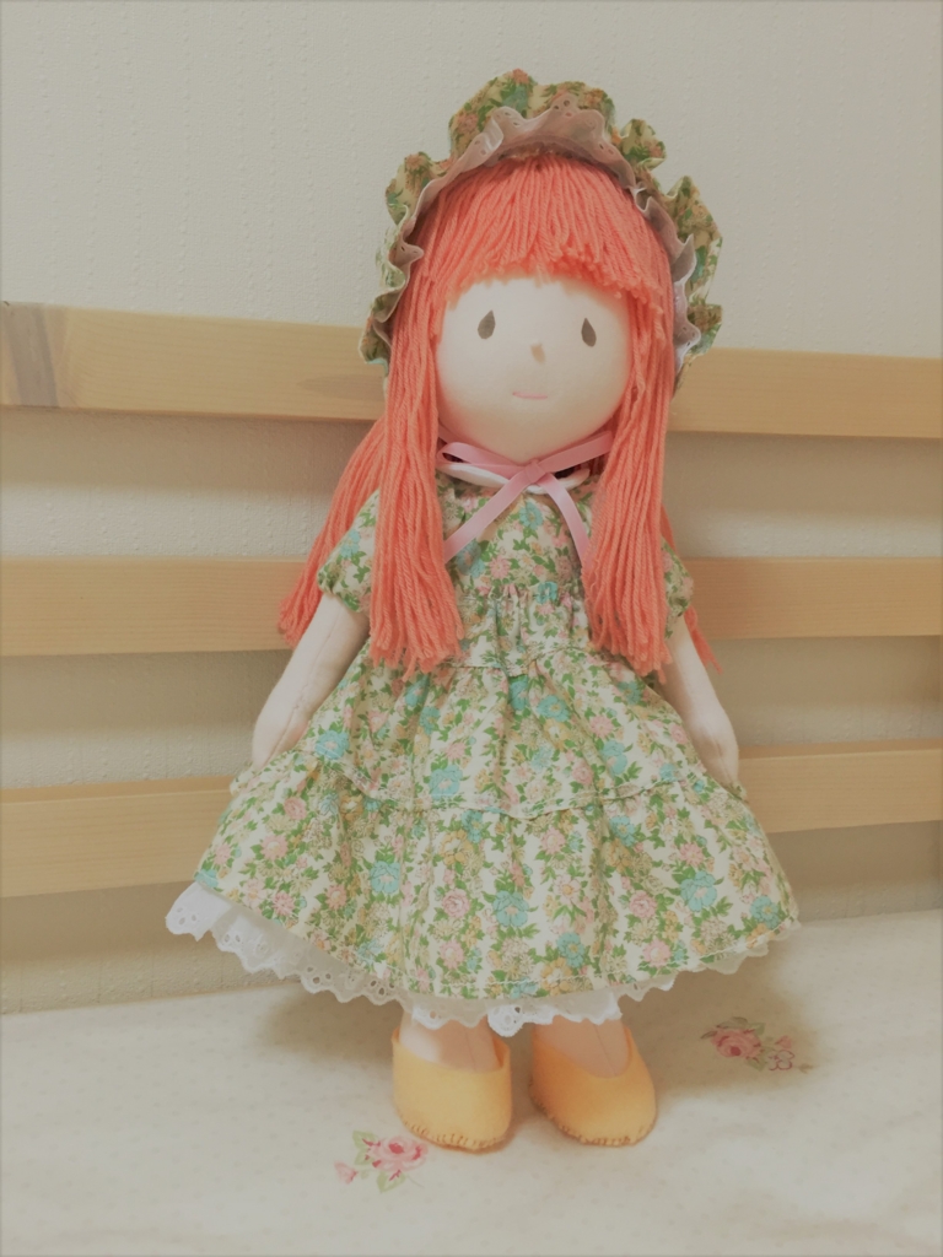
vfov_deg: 61.7
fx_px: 1053
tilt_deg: -7.5
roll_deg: -2.1
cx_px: 472
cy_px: 628
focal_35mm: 29
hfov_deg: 48.2
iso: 125
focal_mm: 4.15
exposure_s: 1/33
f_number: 2.2
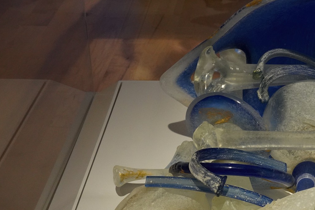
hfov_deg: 22.6
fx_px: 762
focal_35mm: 87
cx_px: 304
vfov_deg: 15.7
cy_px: 153
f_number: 16
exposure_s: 1/100
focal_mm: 44
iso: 6400
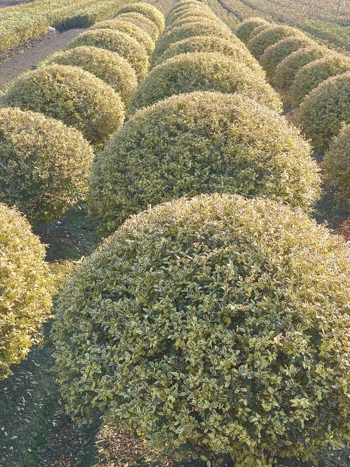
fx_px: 715
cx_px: 175
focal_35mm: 53
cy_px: 234
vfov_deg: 36.2
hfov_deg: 27.5
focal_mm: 7.08
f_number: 2
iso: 50
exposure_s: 1/335
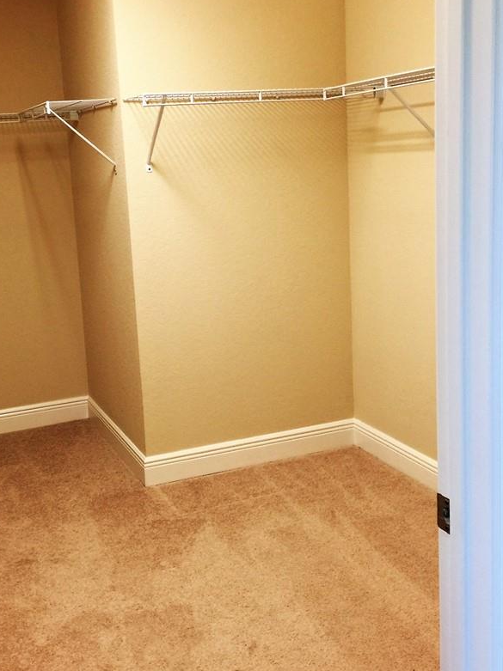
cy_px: 293
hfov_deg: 37.6
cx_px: 208
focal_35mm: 38
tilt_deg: -8.3
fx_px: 737
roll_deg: -0.7
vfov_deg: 48.9
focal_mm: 4.15
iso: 40
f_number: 2.2
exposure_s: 1/15
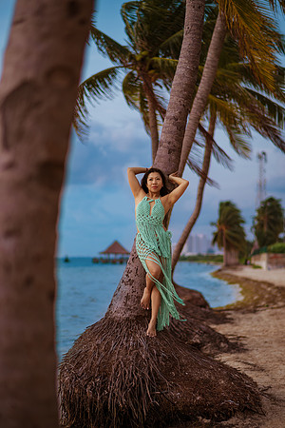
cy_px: 214
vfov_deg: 34.5
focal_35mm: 58
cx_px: 142
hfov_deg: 23.4
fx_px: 689
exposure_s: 1/160
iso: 200
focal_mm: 58
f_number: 1.8
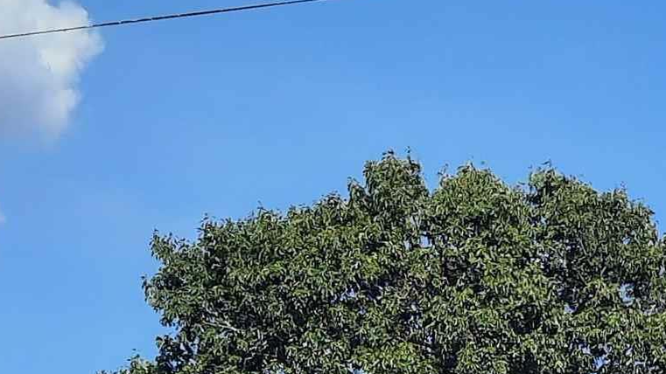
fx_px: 1942
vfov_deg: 10.6
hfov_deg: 19.0
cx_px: 634
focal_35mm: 110
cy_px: 565
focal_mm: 4.6
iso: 32
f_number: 2
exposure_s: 1/1261
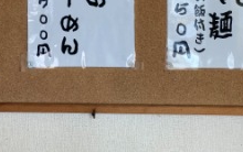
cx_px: 73
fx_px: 371
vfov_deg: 22.0
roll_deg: +0.1
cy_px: -14
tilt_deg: -3.5
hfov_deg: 35.7
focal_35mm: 56
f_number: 1.8
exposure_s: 1/122
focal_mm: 4.25
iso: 50
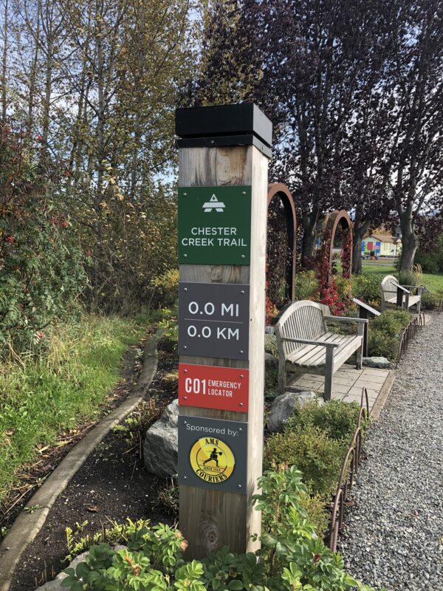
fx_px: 478
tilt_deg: -5.4
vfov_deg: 63.4
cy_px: 296
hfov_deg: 49.7
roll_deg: -1.4
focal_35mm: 28
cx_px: 222
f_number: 1.8
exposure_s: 1/317
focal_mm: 3.99
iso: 20
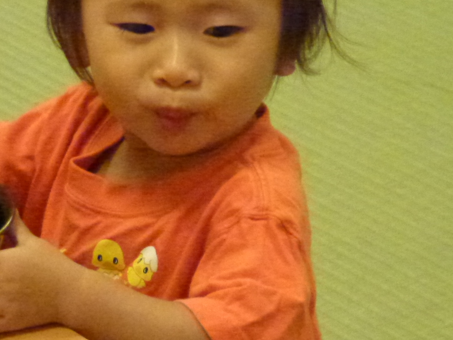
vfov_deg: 5.0
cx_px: 152
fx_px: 3912
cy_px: 131
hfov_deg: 6.6
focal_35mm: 299
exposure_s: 1/100
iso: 1600
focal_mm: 27.7
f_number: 5.3
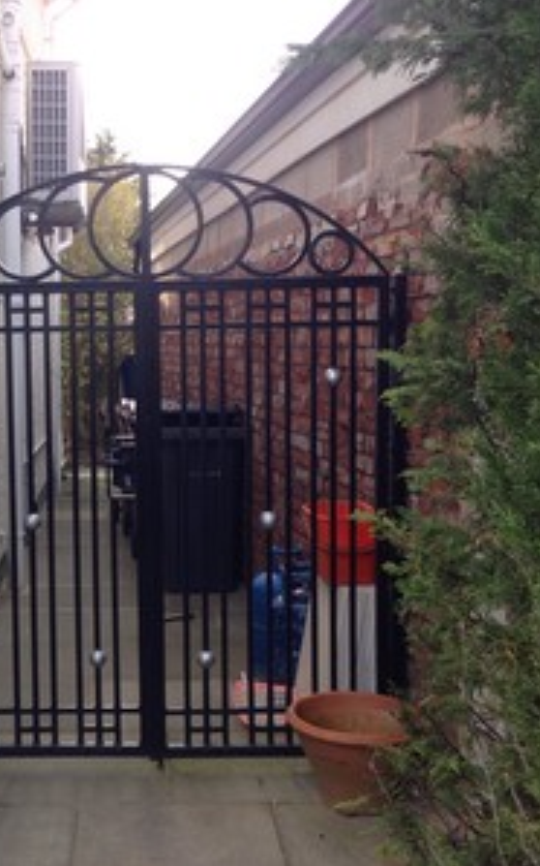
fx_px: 1108
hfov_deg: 26.9
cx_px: 119
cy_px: 433
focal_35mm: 47
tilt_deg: -5.1
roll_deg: -0.7
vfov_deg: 42.7
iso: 50
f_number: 2.4
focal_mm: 4.12
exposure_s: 1/179
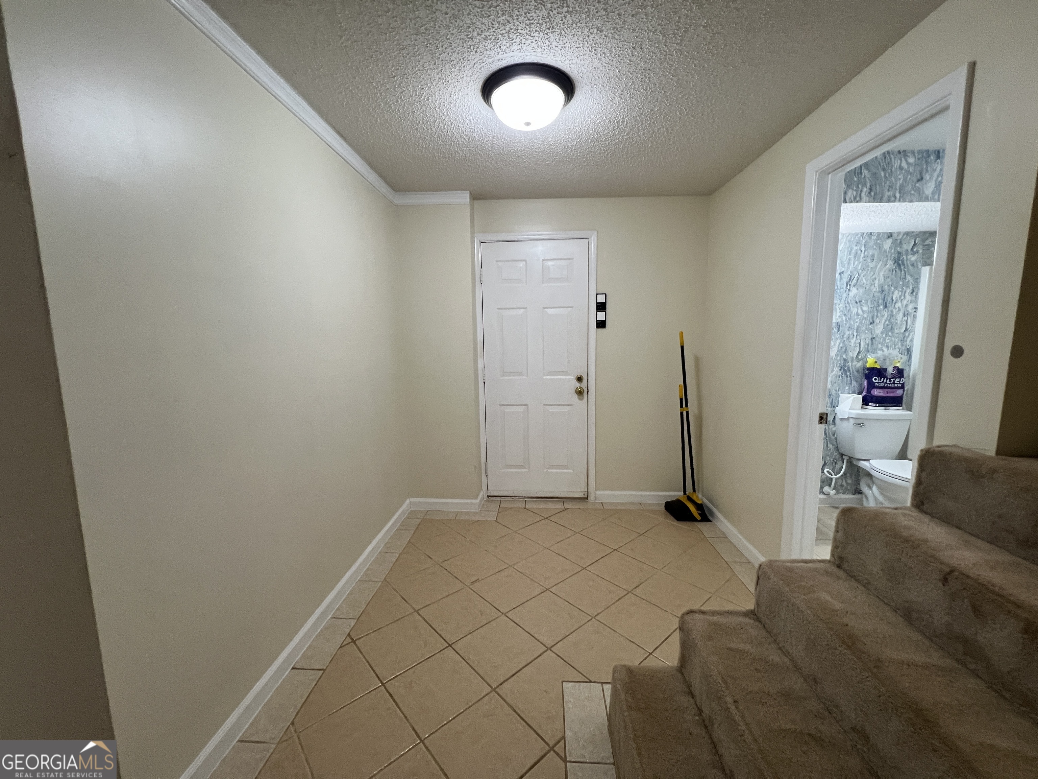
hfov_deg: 106.2
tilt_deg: -7.3
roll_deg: +1.0
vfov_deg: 89.9
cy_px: 390
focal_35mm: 13
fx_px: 390
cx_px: 519
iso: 200
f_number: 1.8
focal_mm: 1.57
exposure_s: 1/120
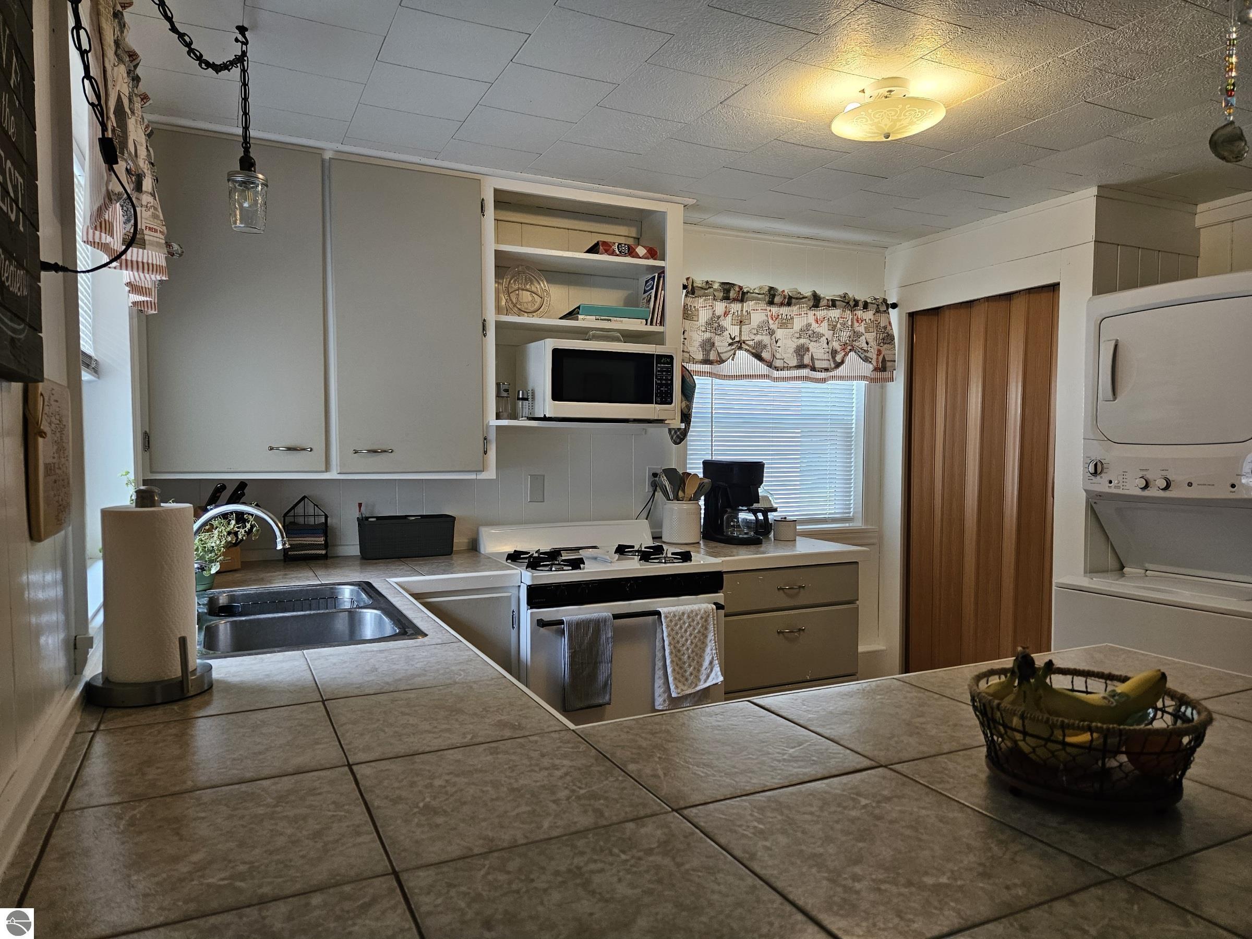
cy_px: 470
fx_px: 832
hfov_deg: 73.9
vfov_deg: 58.9
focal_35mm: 23
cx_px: 626
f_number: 1.8
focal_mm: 5.4
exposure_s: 1/120
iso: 160
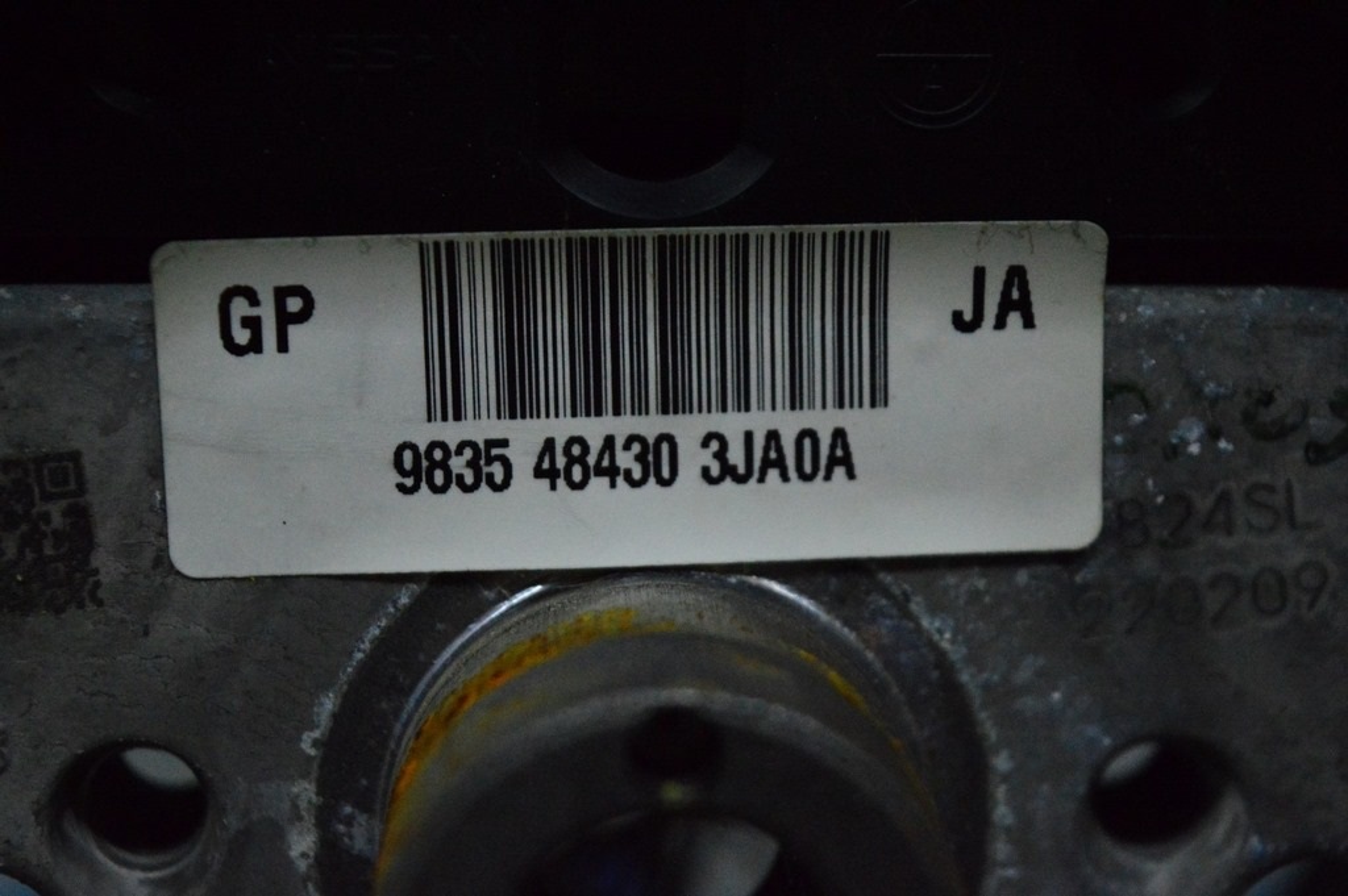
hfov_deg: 24.6
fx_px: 3087
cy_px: 448
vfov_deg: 16.5
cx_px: 674
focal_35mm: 82
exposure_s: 1/1000
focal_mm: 55
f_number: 5.6
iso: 6400
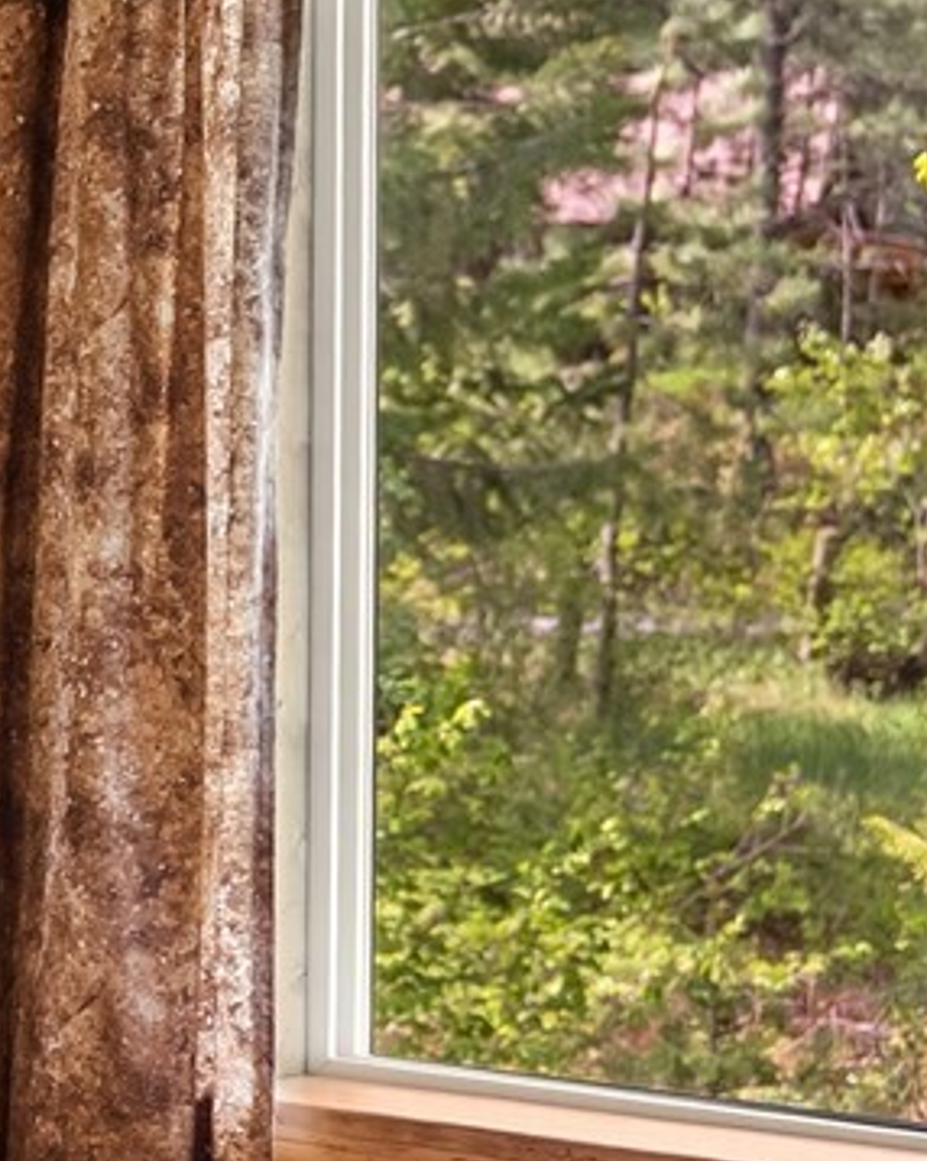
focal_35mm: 123
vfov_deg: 15.6
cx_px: -1065
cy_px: 555
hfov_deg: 11.1
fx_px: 4226
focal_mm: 27.7
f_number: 2.8
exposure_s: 1/15
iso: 400
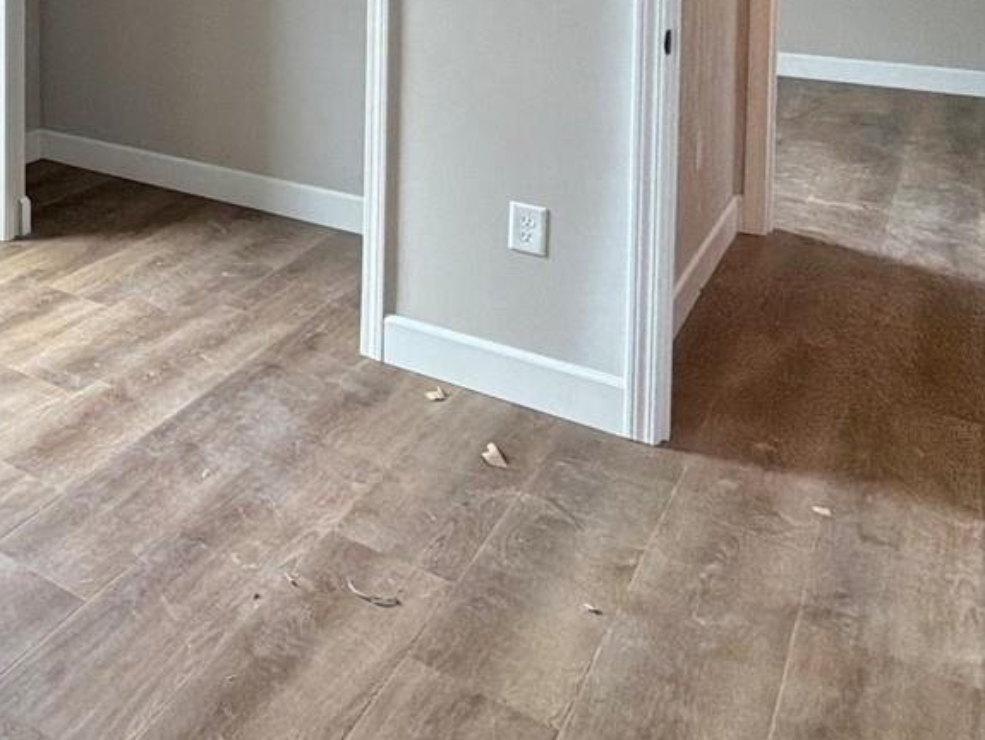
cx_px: -180
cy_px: -94
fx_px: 1110
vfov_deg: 32.1
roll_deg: +1.3
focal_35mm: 39
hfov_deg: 37.2
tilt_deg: -3.5
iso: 160
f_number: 2.2
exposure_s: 1/120
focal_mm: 2.22
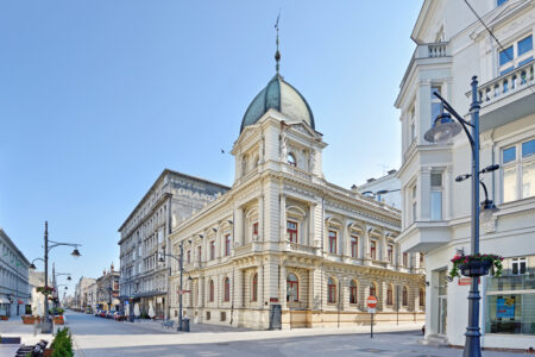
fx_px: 238
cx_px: 268
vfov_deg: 73.7
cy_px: 178
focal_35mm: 16
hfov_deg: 96.7
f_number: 6.3
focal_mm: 16
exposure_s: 1/250
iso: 100
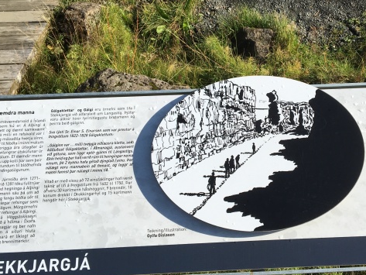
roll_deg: +0.0
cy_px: 102
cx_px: 261
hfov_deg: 38.2
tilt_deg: -43.9
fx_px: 518
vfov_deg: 29.6
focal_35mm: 49
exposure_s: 1/1451
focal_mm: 4.15
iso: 25
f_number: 2.2
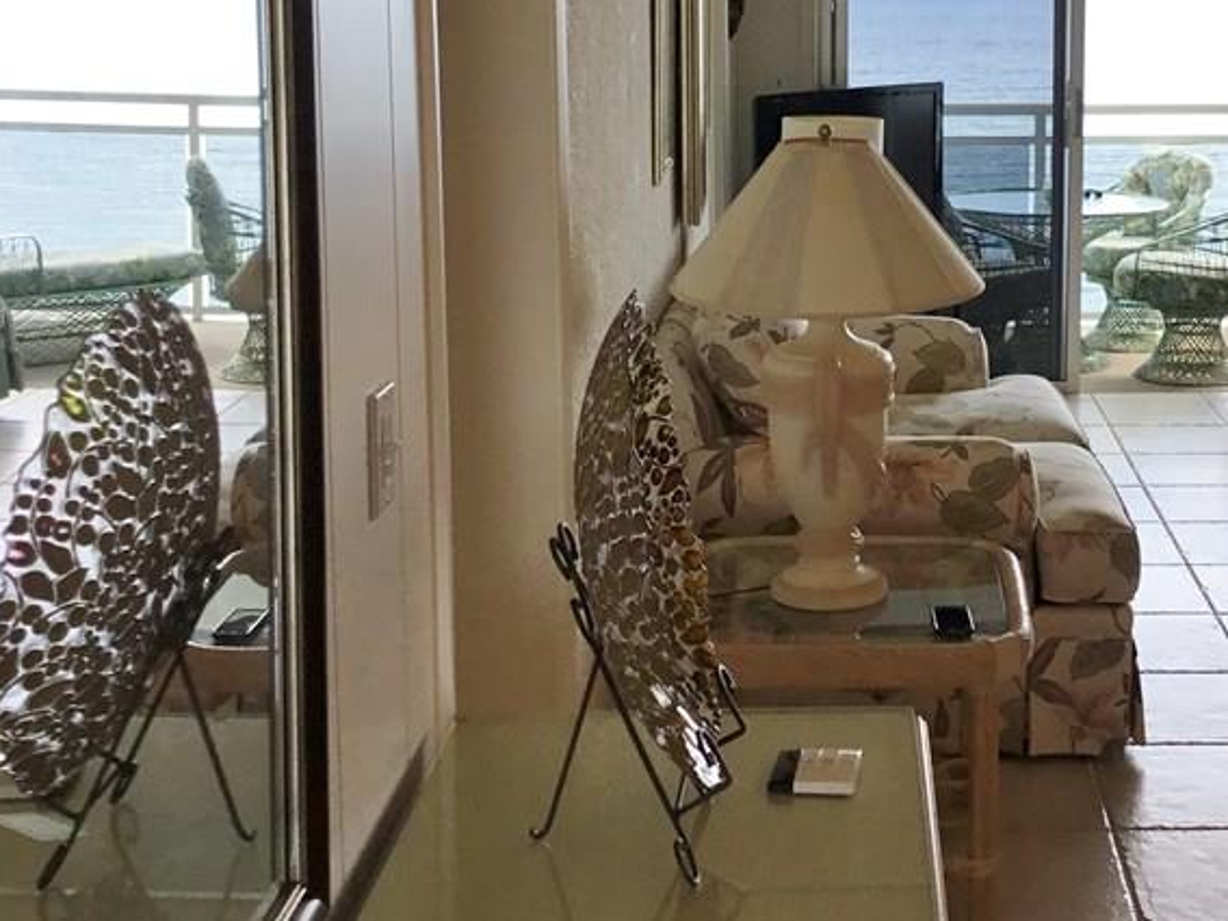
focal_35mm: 56
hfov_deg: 33.8
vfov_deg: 25.8
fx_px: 1986
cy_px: 241
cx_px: 881
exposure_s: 1/120
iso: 25
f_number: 2.4
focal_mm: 3.3
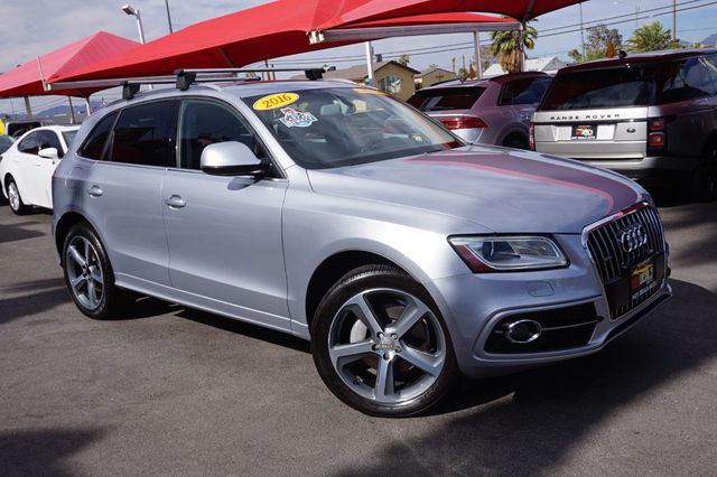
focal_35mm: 34
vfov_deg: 38.3
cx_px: 358
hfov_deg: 55.1
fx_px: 687
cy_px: 238
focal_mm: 23
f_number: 14
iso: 100
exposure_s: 1/125
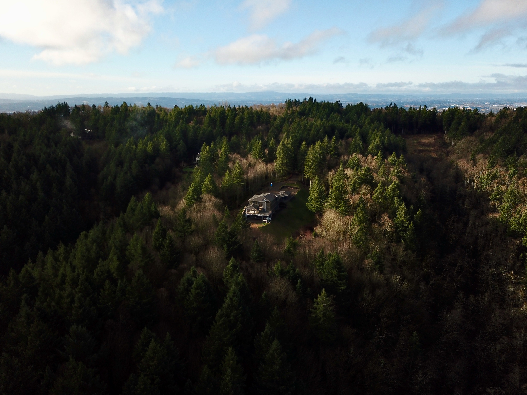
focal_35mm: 26
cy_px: 198
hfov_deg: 67.3
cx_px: 264
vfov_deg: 53.1
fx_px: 396
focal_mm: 4.7
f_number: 2.2
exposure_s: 1/894
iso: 100
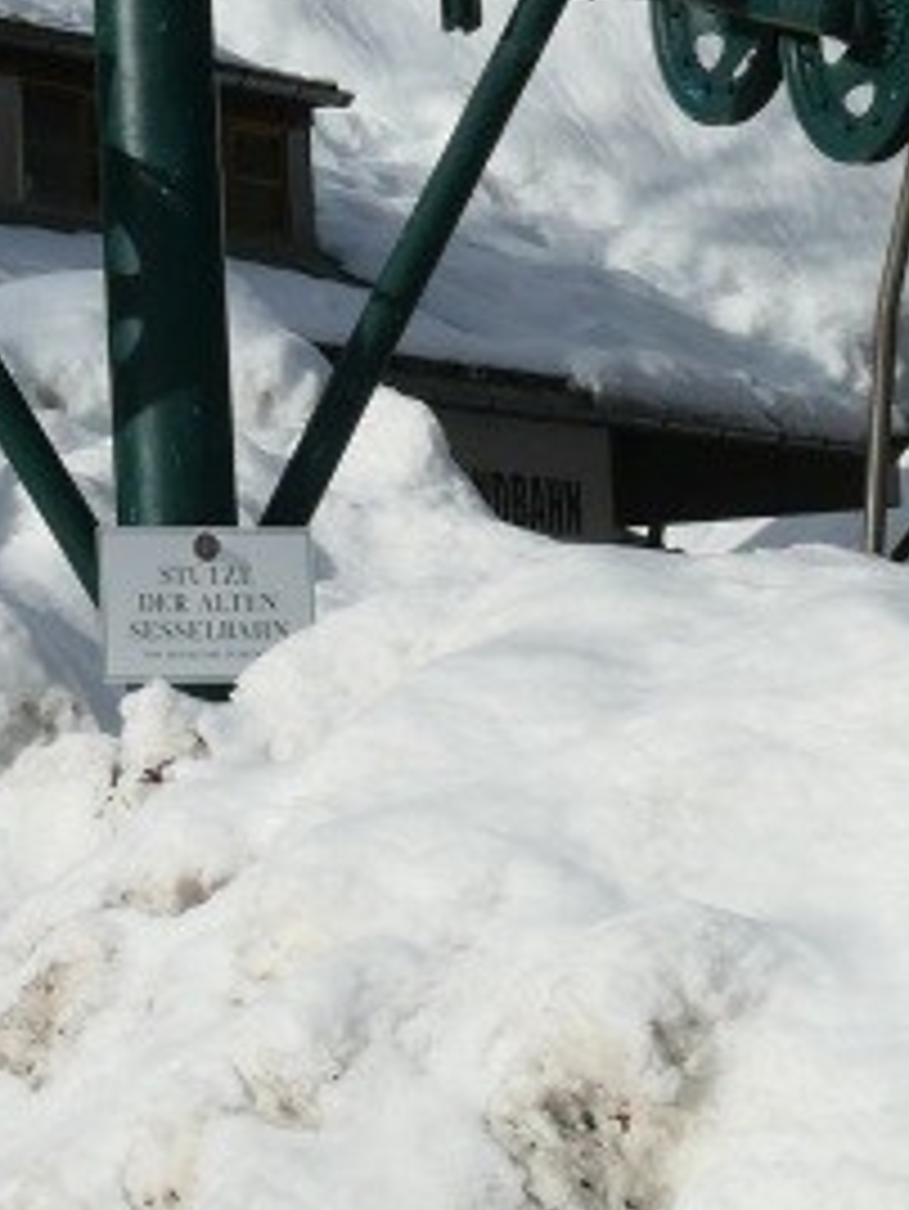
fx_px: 4758
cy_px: -72
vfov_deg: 14.2
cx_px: -346
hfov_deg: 10.6
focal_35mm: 136
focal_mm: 12
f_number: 8
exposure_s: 1/1300
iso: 200
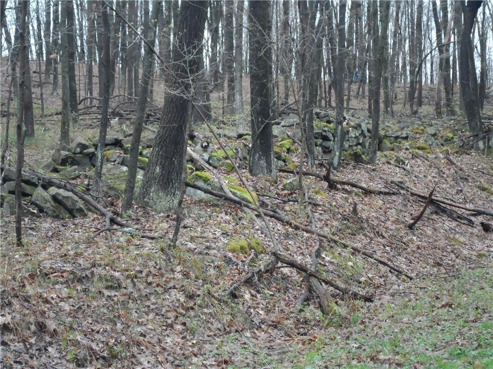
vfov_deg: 18.2
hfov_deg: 24.1
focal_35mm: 81
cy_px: 184
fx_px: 1154
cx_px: 246
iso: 320
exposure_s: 1/45
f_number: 4.7
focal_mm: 14.6
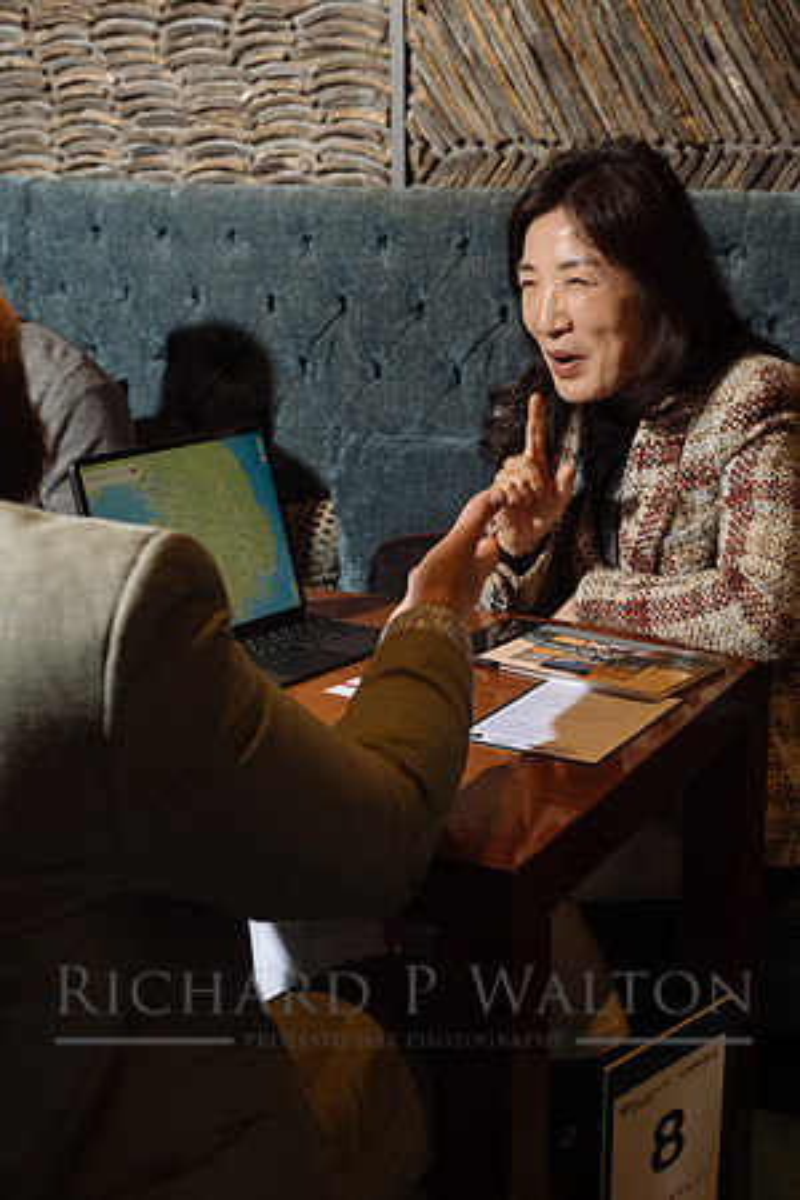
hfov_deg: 26.5
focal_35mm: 51
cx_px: 400
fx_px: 1700
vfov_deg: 38.9
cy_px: 600
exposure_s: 1/60
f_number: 4
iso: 1600
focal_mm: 34.2
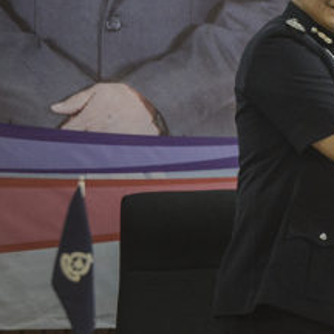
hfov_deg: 3.3
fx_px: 5851
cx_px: 511
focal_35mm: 536
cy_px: 2
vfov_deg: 3.3
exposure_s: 1/160
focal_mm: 200
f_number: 3.2
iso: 2000
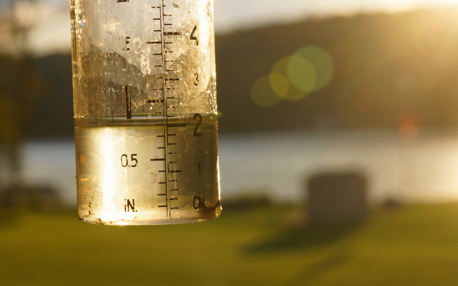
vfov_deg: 17.9
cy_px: 125
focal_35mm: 73
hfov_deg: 28.3
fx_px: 907
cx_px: 237
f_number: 5.6
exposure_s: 1/100
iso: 100
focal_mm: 35
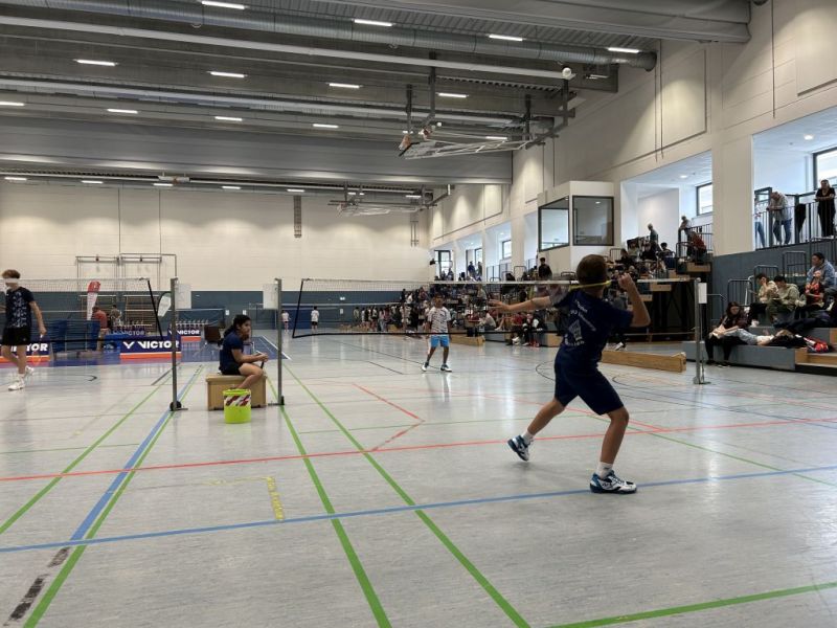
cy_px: 314
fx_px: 629
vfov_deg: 53.1
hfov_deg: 67.3
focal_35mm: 26
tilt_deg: -0.4
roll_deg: +1.0
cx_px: 418
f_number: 1.5
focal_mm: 5.7
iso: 100
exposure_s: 1/121
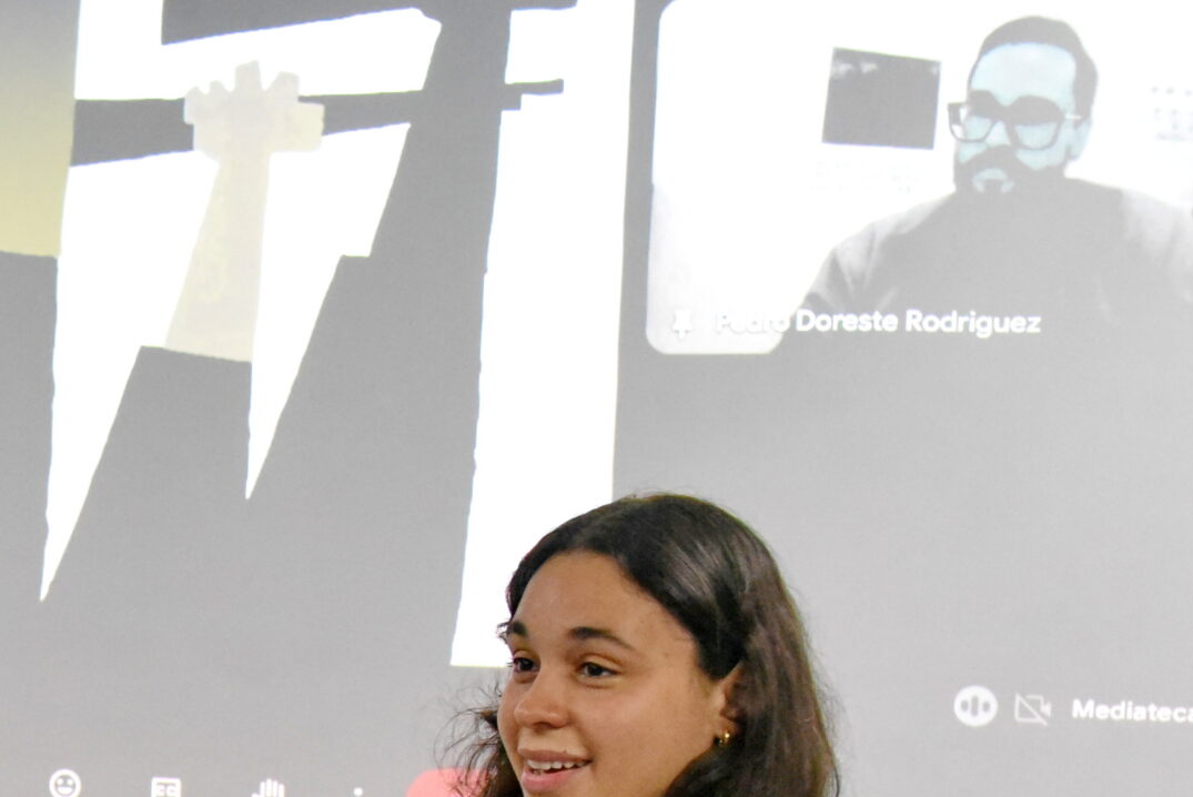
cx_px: -107
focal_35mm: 100
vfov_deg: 13.5
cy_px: 824
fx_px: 3316
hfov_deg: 19.6
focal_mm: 42
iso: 9000
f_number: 5.6
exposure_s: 1/350
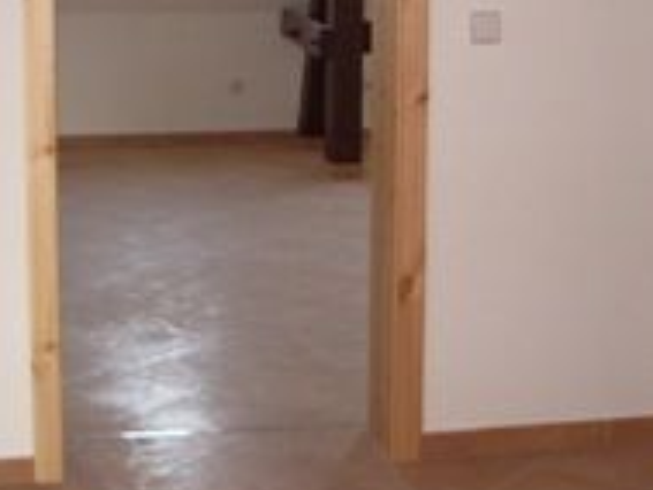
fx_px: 1567
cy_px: 72
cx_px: 311
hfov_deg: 23.5
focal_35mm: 83
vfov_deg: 17.6
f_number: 2.6
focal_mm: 5.8
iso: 160
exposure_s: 1/40
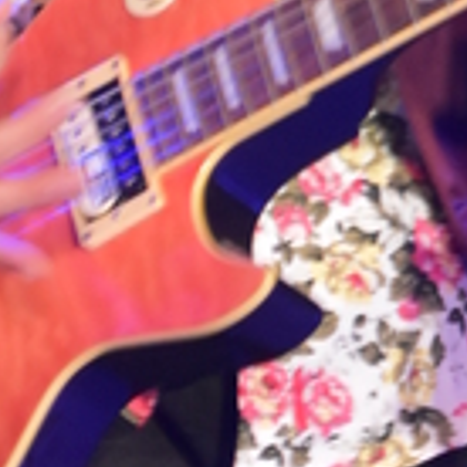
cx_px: 459
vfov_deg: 3.4
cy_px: -254
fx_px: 7906
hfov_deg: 3.4
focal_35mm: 518
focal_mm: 70
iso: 2200
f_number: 5.3
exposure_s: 1/60
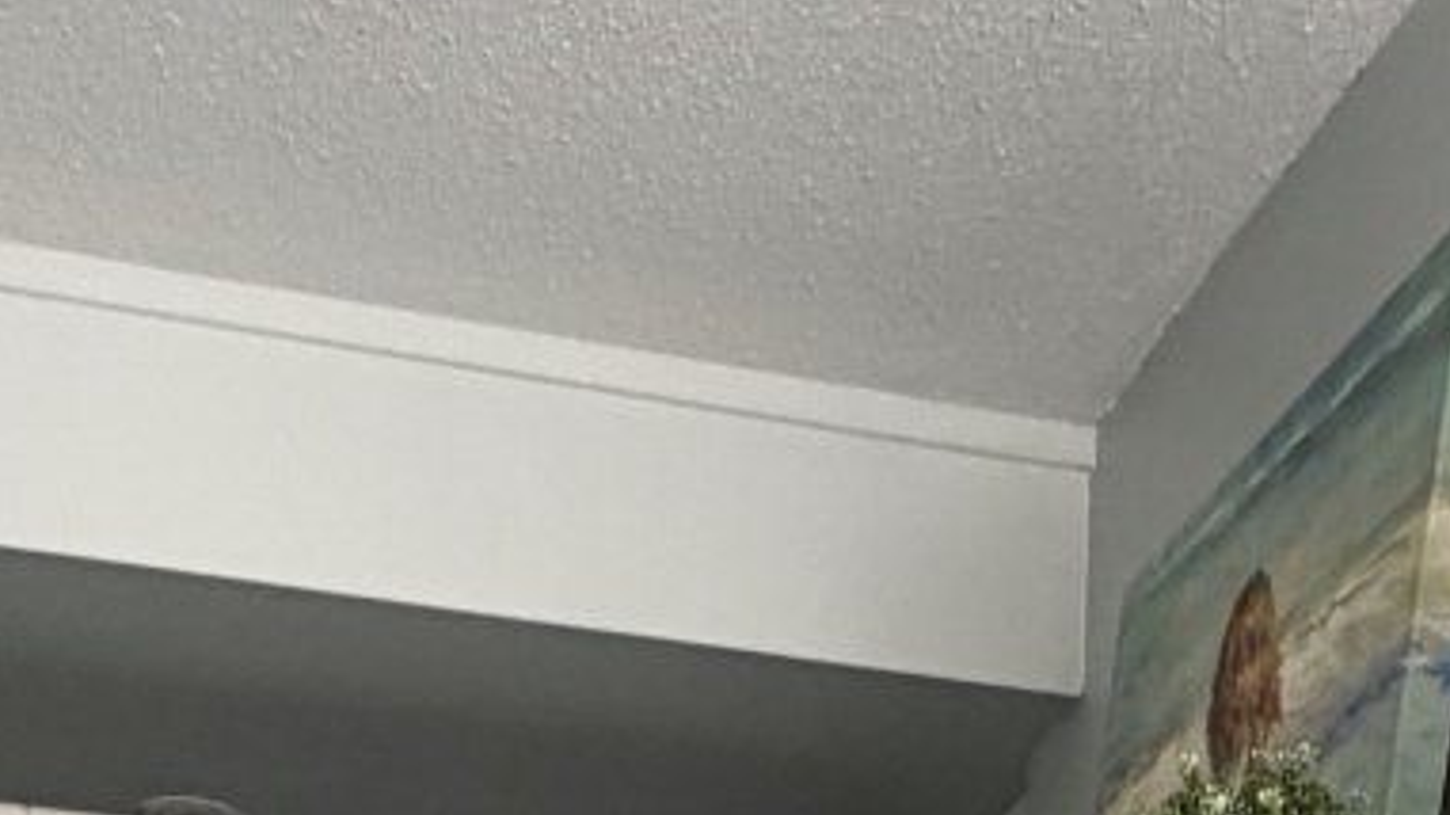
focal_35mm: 64
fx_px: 2460
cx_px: 757
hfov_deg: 32.8
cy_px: 2068
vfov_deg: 13.1
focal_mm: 2.22
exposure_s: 1/60
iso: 250
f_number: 2.2
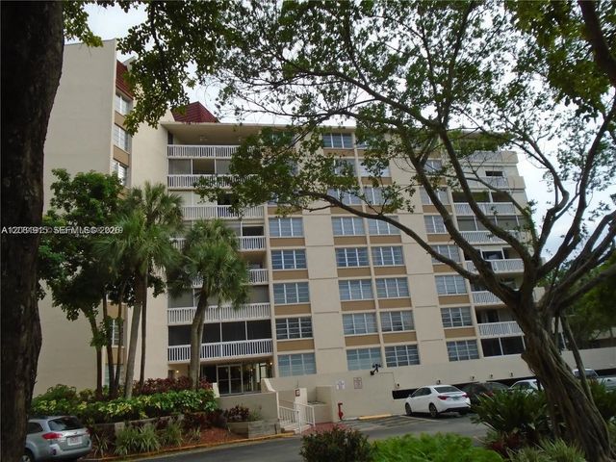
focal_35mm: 26
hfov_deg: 67.3
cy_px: 231
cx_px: 308
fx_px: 463
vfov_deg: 53.1
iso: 100
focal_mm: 4.6
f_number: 3.2
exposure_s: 1/500
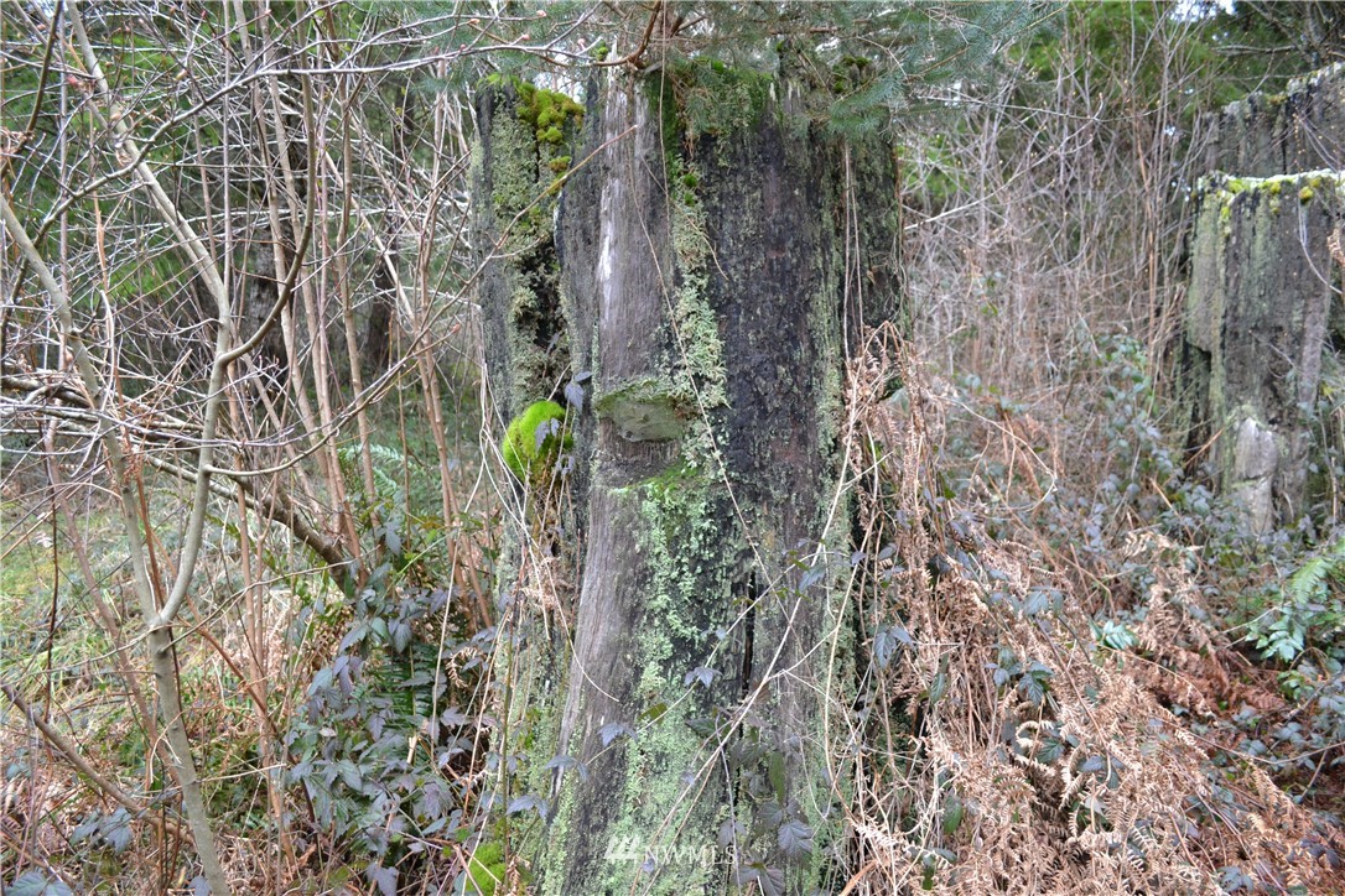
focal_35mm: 27
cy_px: 448
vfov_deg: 47.9
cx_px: 672
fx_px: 1009
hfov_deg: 67.4
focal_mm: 18
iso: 400
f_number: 4
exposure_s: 1/60
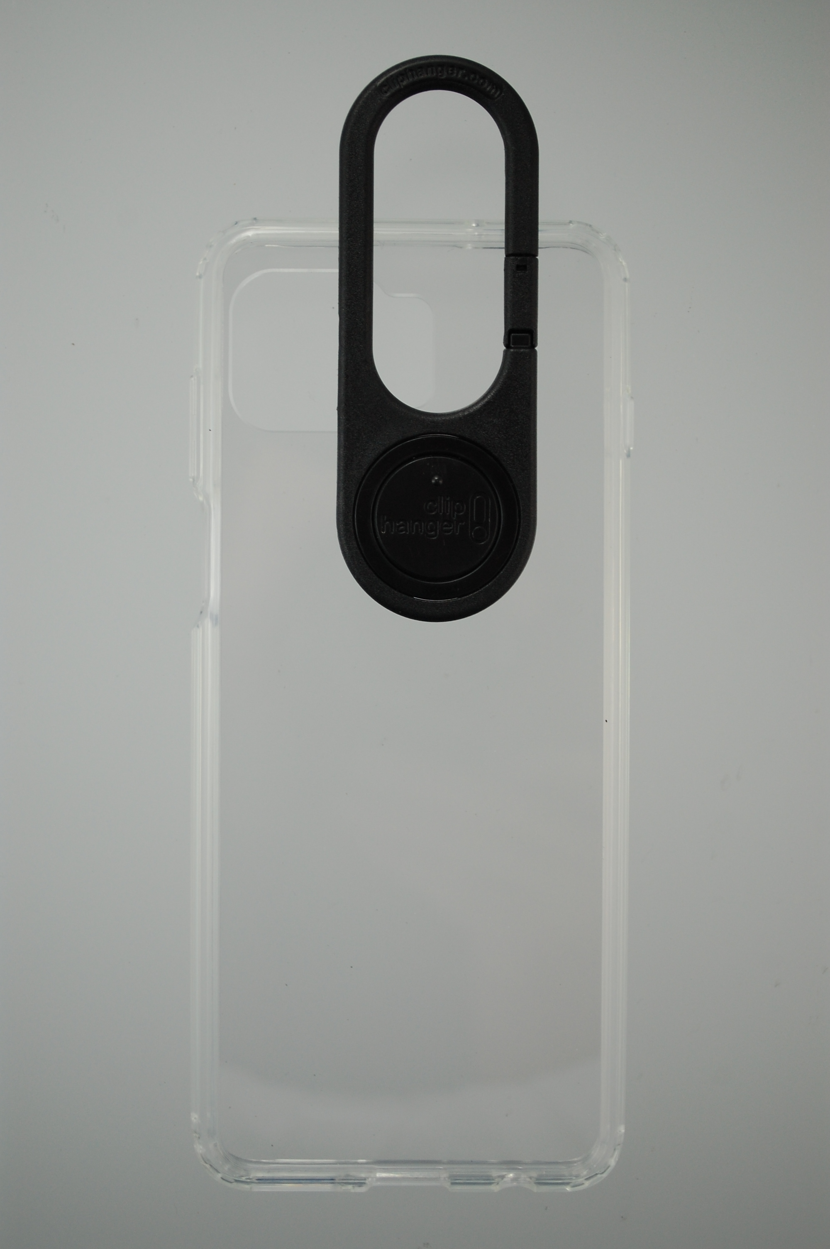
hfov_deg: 23.7
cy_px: 624
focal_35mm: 57
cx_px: 415
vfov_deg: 35.1
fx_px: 1975
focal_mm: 38
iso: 400
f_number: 5.3
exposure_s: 1/80
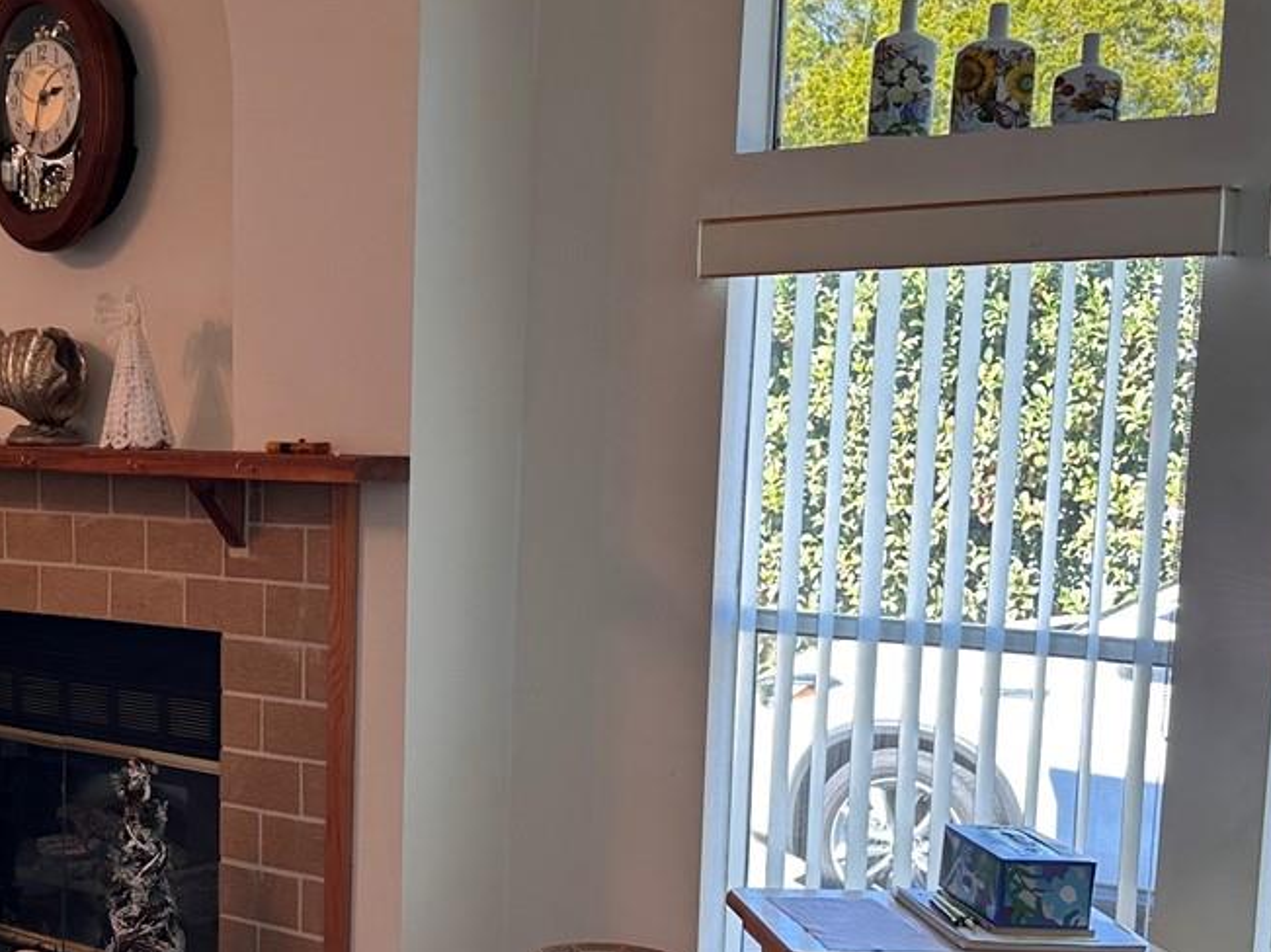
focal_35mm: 59
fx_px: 2166
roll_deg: -0.9
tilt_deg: -7.8
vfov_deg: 24.6
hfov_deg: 31.9
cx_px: 262
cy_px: 698
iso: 80
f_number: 1.78
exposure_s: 1/140
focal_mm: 6.86
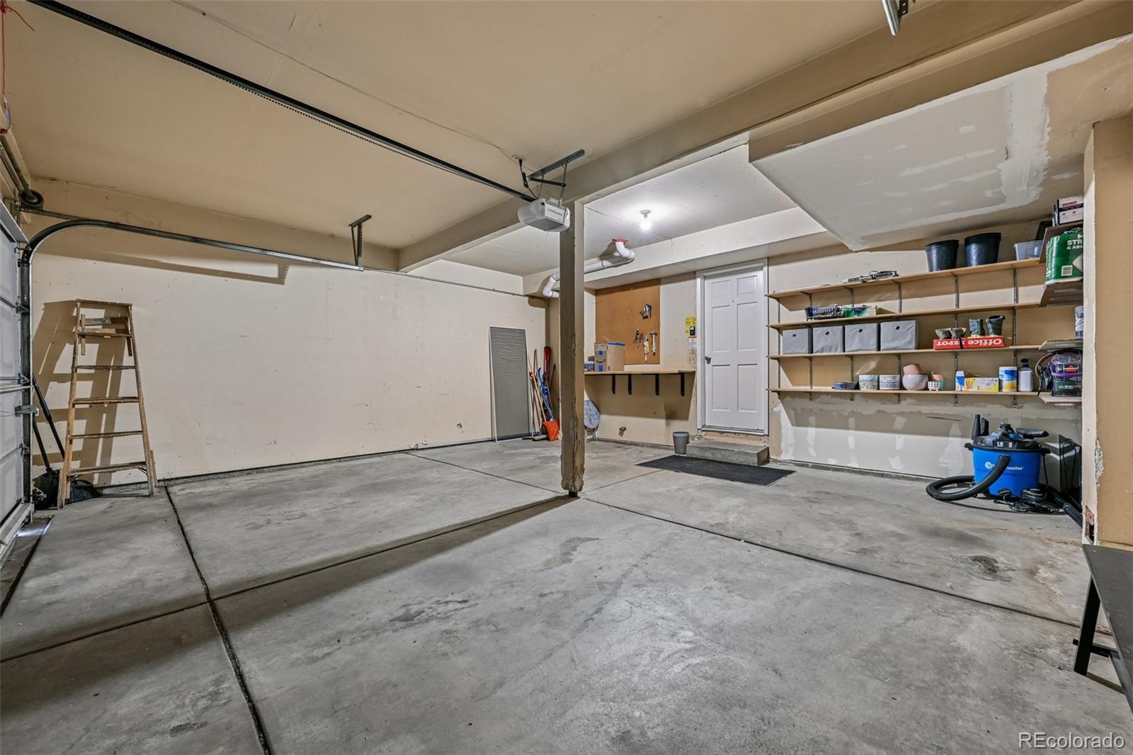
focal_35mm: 14
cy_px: 378
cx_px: 566
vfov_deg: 81.2
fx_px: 440
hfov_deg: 104.3
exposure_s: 1
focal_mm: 14
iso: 400
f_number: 9
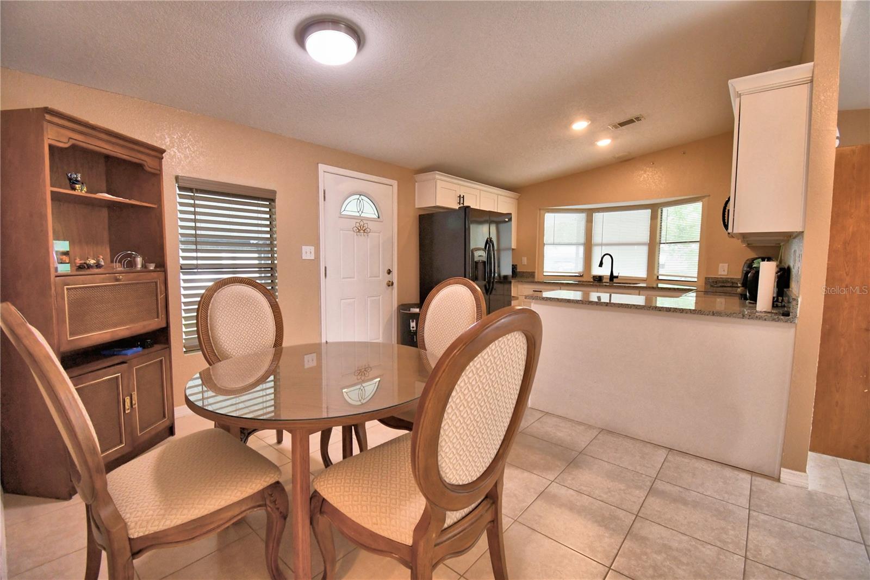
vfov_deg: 77.3
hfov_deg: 100.4
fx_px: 362
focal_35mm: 15
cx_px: 435
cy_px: 290
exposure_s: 1/125
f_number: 4.5
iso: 1250
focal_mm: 10
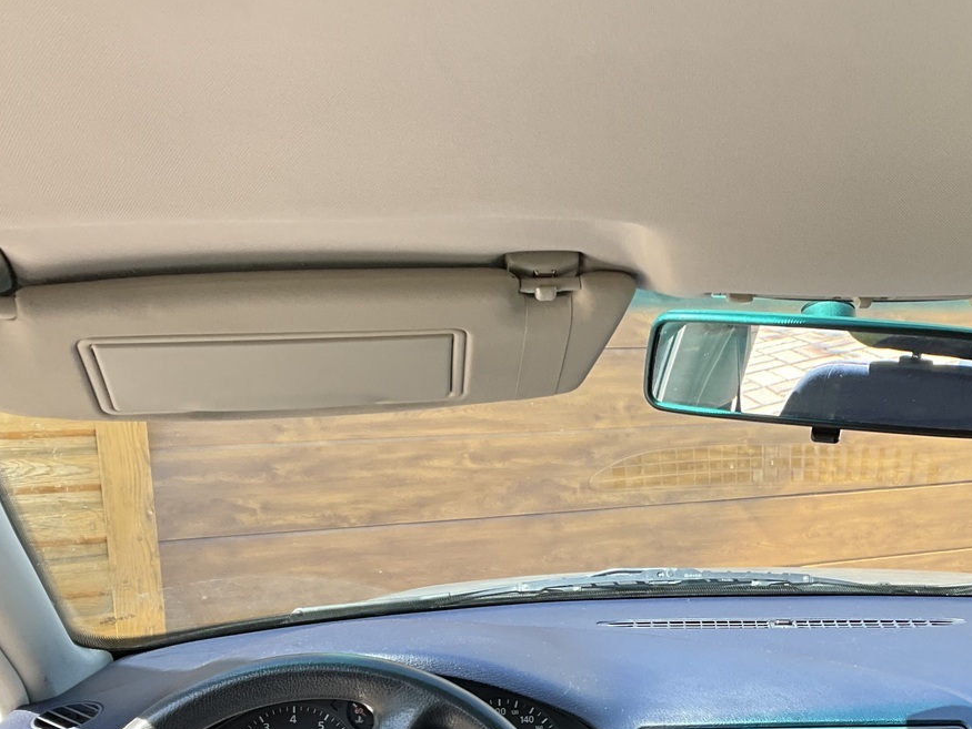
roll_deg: +0.4
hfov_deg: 35.1
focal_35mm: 53
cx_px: 773
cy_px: 636
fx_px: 1489
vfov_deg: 26.7
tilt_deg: -10.7
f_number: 1.8
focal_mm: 3
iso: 20
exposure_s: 1/122
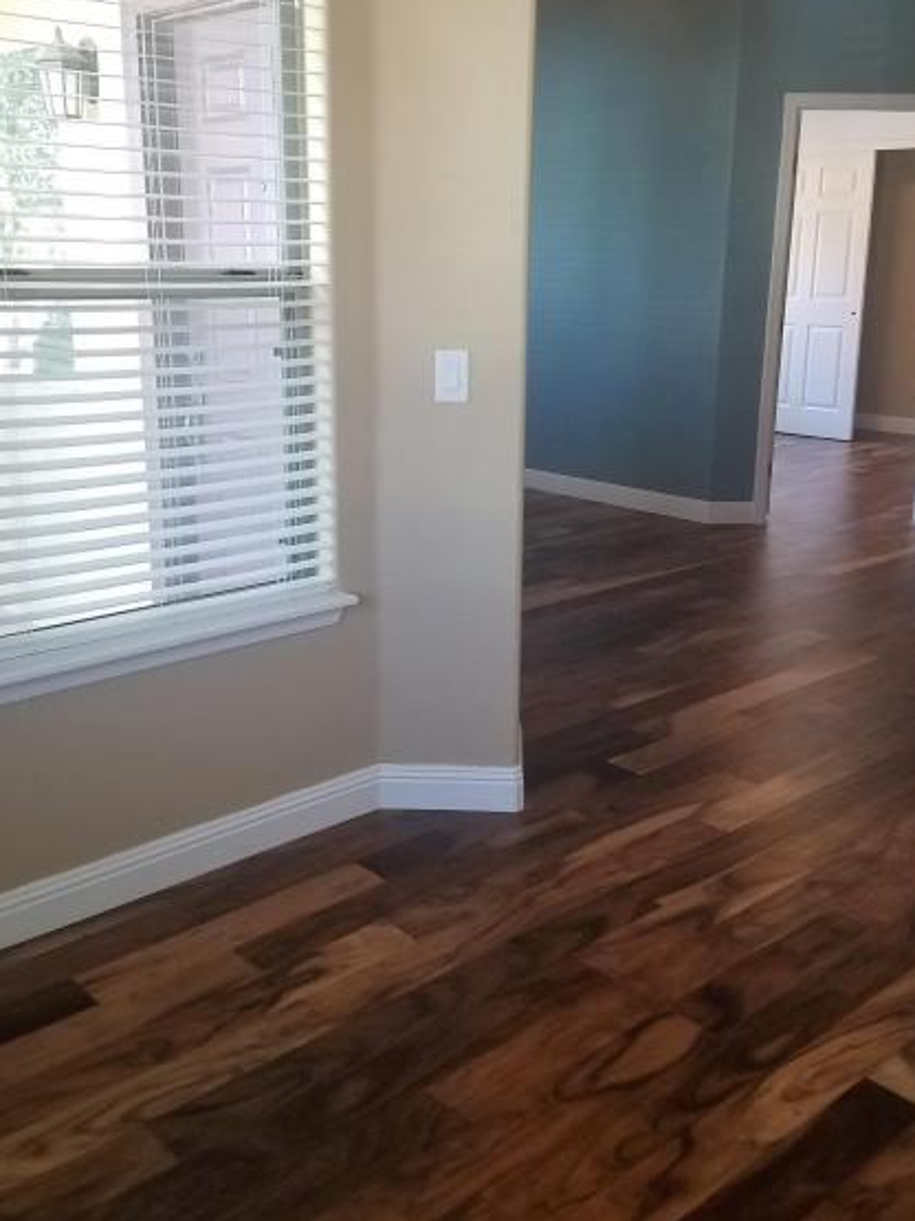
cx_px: 455
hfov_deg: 39.6
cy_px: 519
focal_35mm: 36
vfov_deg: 51.2
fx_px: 1269
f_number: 1.7
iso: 200
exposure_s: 1/60
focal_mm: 4.2
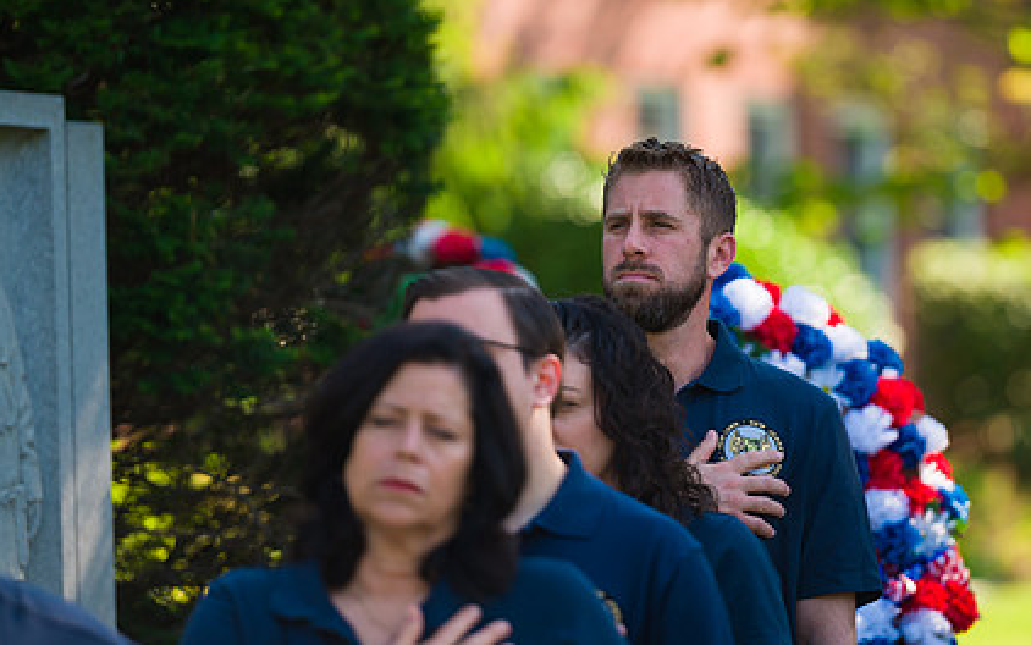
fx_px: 7870
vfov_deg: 4.7
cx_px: 684
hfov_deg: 7.5
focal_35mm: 280
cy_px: 252
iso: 200
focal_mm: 200
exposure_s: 1/1250
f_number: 3.2
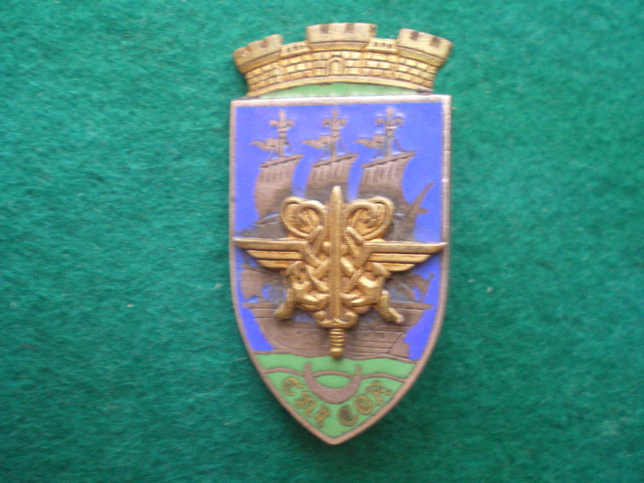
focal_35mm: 38
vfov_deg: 37.7
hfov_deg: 49.0
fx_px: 707
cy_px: 242
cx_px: 322
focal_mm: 6.3
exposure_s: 1/10
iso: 400
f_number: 3.1
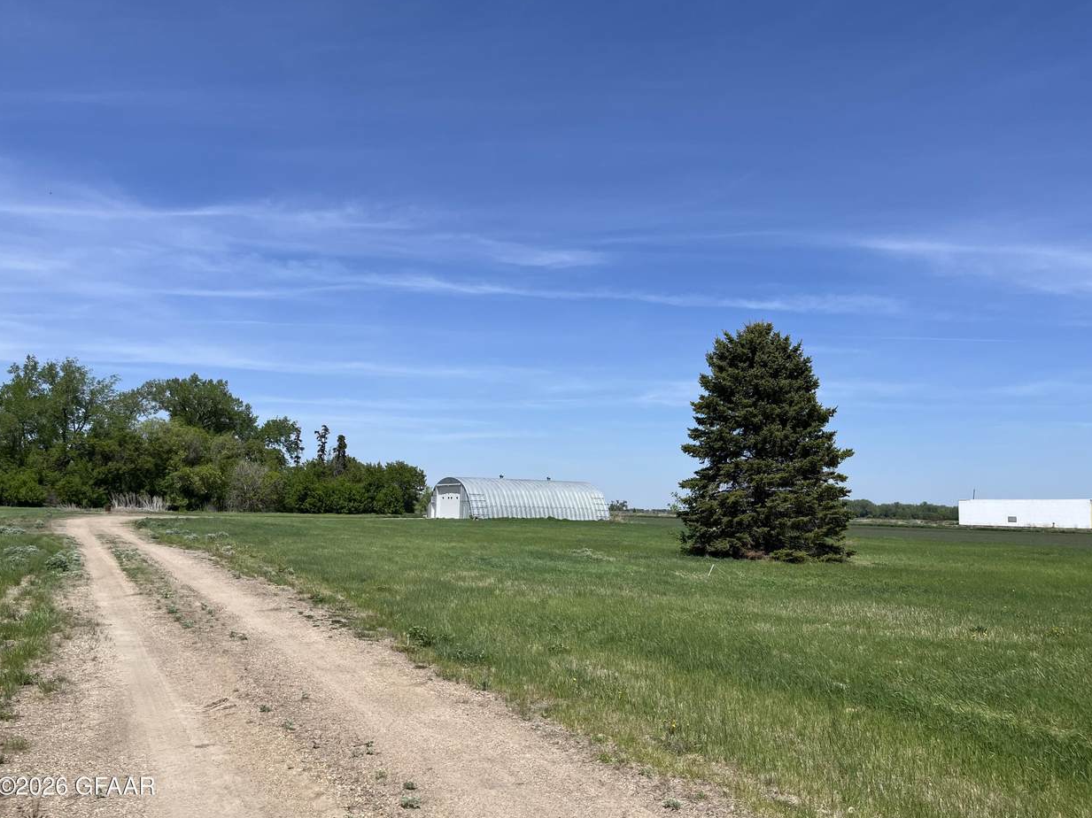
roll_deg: -0.7
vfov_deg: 51.3
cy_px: 400
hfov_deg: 65.3
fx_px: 851
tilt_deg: +7.7
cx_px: 562
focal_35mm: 27
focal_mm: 5.1
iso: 50
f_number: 1.6
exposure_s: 1/4651
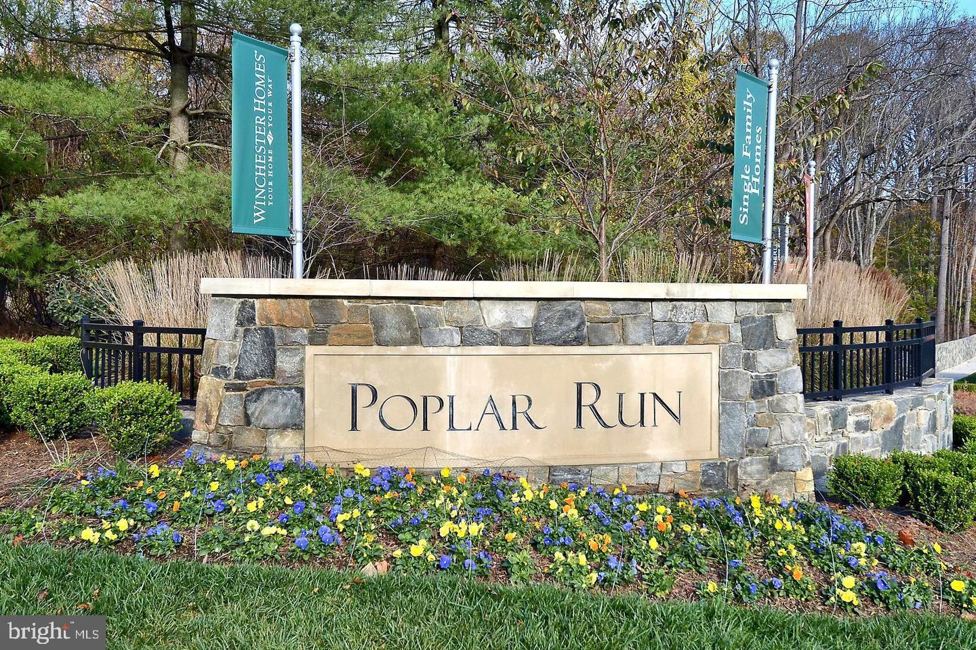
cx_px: 488
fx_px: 813
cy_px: 325
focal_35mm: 30
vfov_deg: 43.6
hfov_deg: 61.9
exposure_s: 1/640
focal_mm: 20
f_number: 8
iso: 400
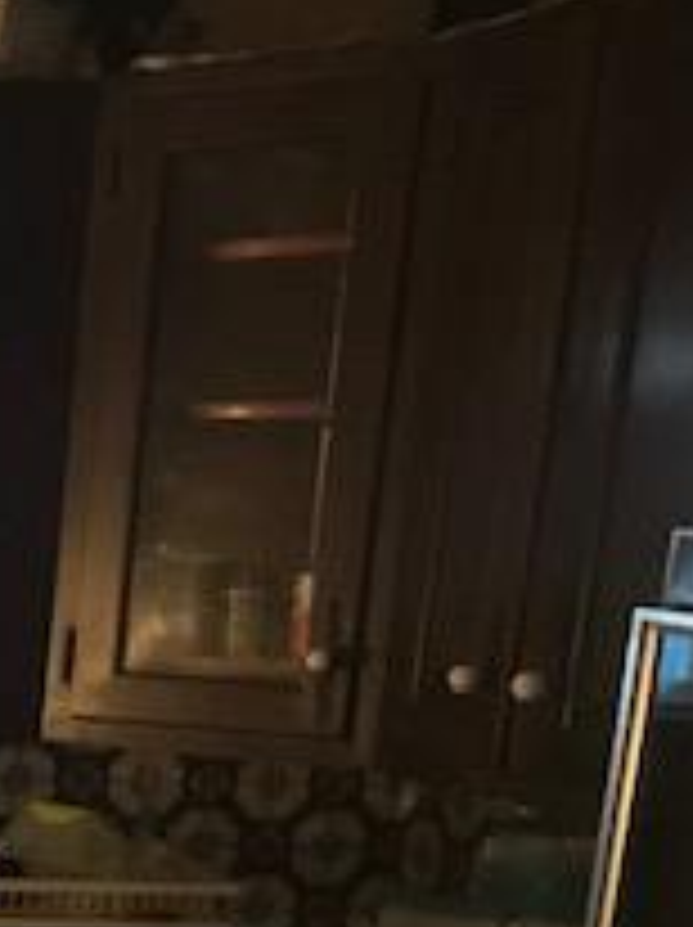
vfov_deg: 21.2
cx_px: -698
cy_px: 1053
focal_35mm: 87
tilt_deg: -12.9
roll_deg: -1.3
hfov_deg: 14.2
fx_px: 2327
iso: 100
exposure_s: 1/10
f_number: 1.8
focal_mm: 3.99
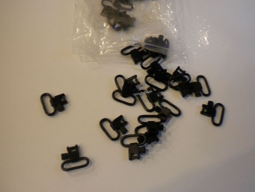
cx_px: 143
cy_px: 93
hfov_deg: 46.7
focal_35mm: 40
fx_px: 295
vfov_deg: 36.0
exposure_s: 1/23.6
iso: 400
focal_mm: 6.3
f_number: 3.1
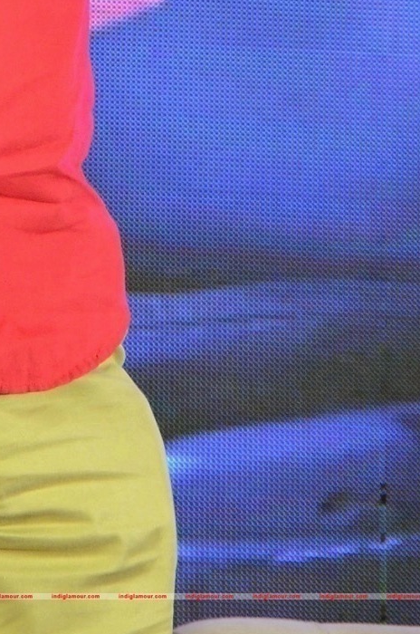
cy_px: -101
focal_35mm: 441
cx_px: -126
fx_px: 7755
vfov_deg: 4.7
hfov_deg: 3.1
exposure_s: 1/80
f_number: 5.6
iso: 2500
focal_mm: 105
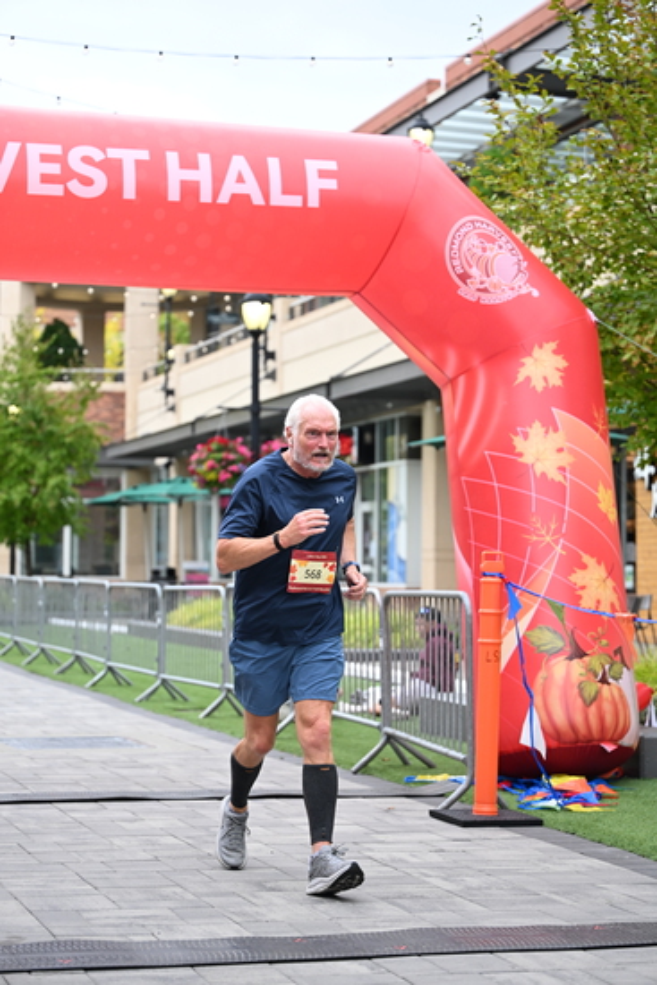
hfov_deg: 19.2
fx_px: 1942
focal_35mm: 71
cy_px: 492
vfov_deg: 28.4
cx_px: 328
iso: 640
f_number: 2.8
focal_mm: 71
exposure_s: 1/1250
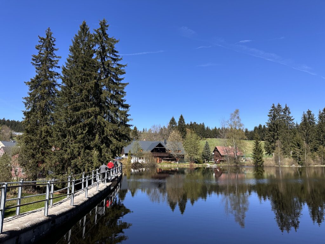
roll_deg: -0.5
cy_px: 122
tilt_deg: +9.2
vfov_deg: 56.8
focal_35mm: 24
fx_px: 225
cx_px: 162
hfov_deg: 71.6
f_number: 1.78
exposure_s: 1/2882
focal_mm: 6.86
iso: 80
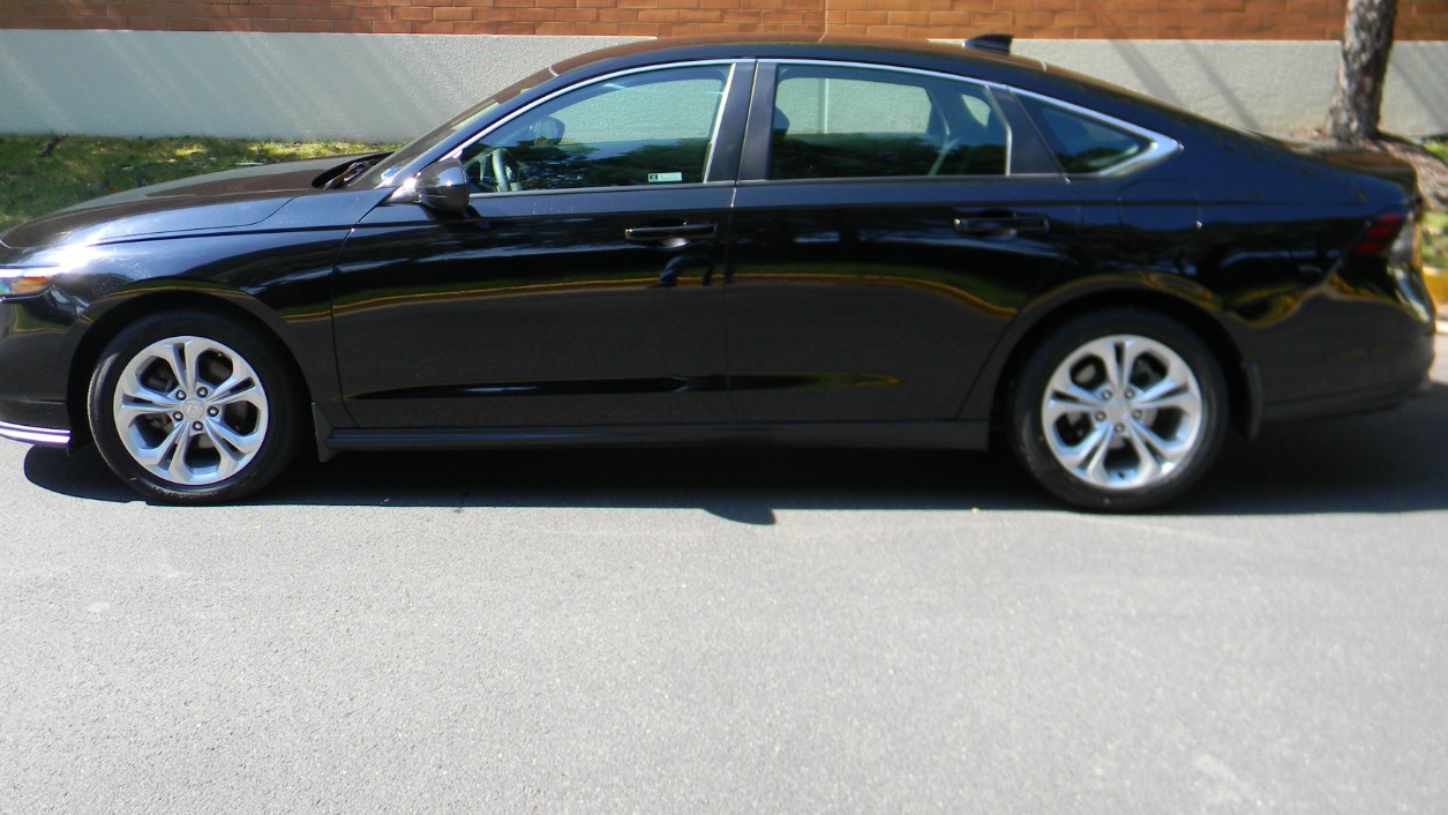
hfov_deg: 56.6
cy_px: 235
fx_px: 1344
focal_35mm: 35
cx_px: 693
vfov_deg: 33.3
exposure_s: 1/192
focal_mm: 5
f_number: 3.5
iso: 80
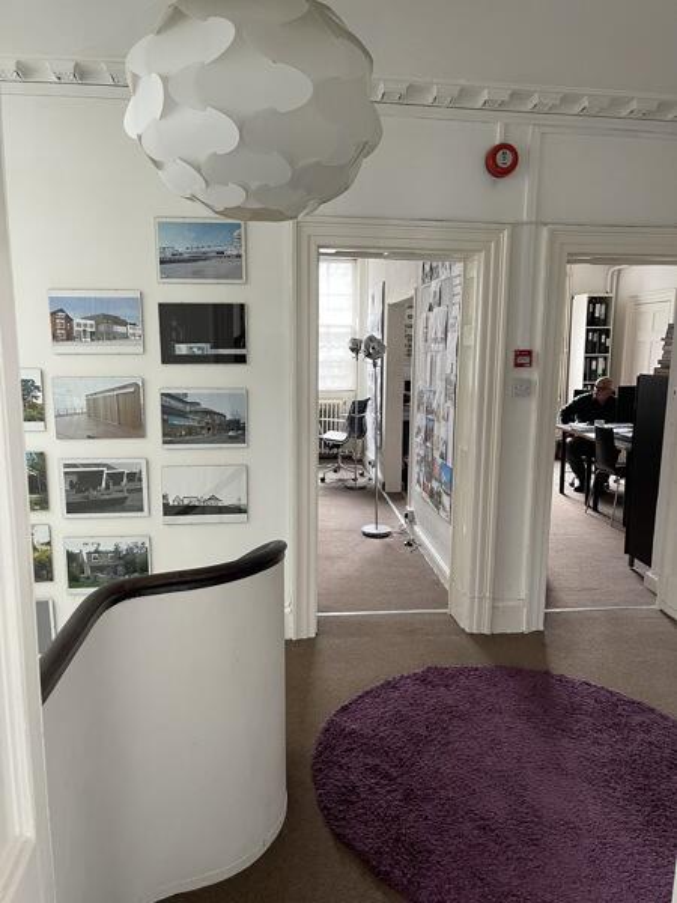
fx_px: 652
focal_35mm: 25
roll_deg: -0.7
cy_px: 452
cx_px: 338
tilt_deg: -9.1
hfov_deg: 54.9
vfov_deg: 69.4
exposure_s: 1/60
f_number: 1.6
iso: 160
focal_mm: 5.1
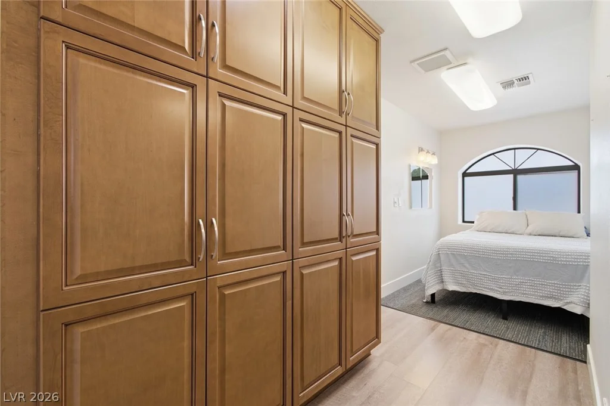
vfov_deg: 77.2
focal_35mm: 15
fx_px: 254
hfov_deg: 100.4
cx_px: 305
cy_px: 203
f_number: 9
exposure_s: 1/500
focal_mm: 10
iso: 250
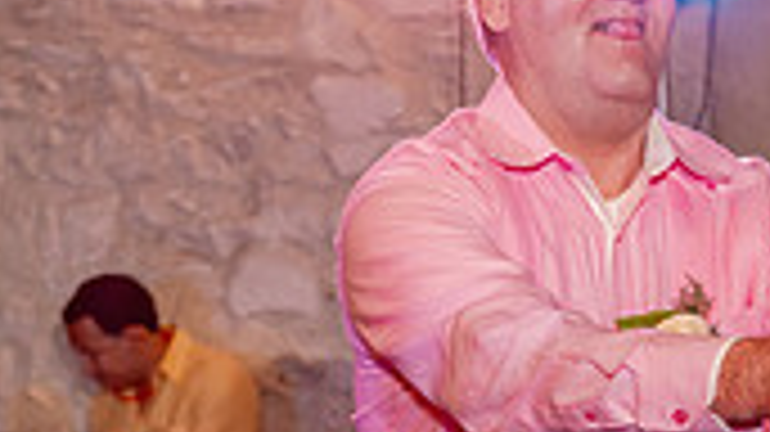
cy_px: 508
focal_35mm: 150
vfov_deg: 8.0
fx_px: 3061
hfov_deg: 13.8
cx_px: 1013
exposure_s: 1/160
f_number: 3.5
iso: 1000
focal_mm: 38
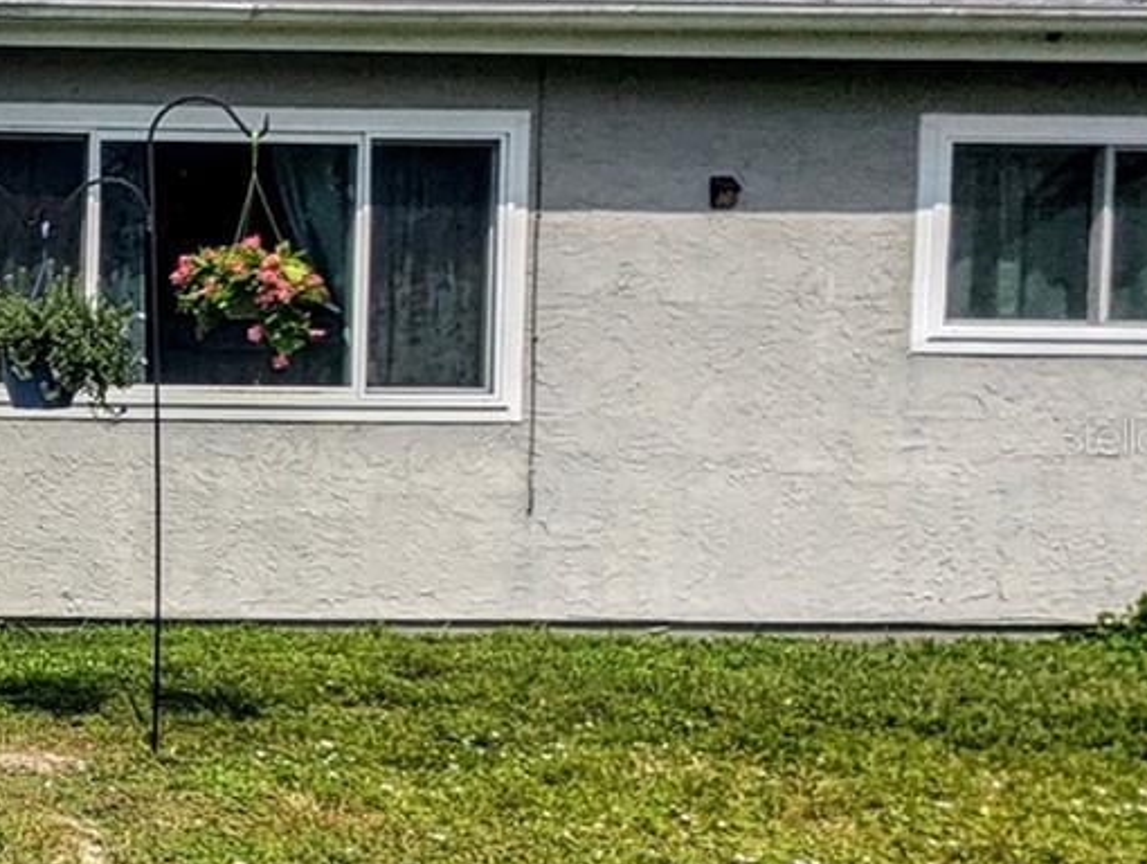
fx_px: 1659
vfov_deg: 29.2
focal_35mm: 50
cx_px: -522
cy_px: 436
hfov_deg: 27.7
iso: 53
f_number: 2.2
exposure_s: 1/3448
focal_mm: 2.35
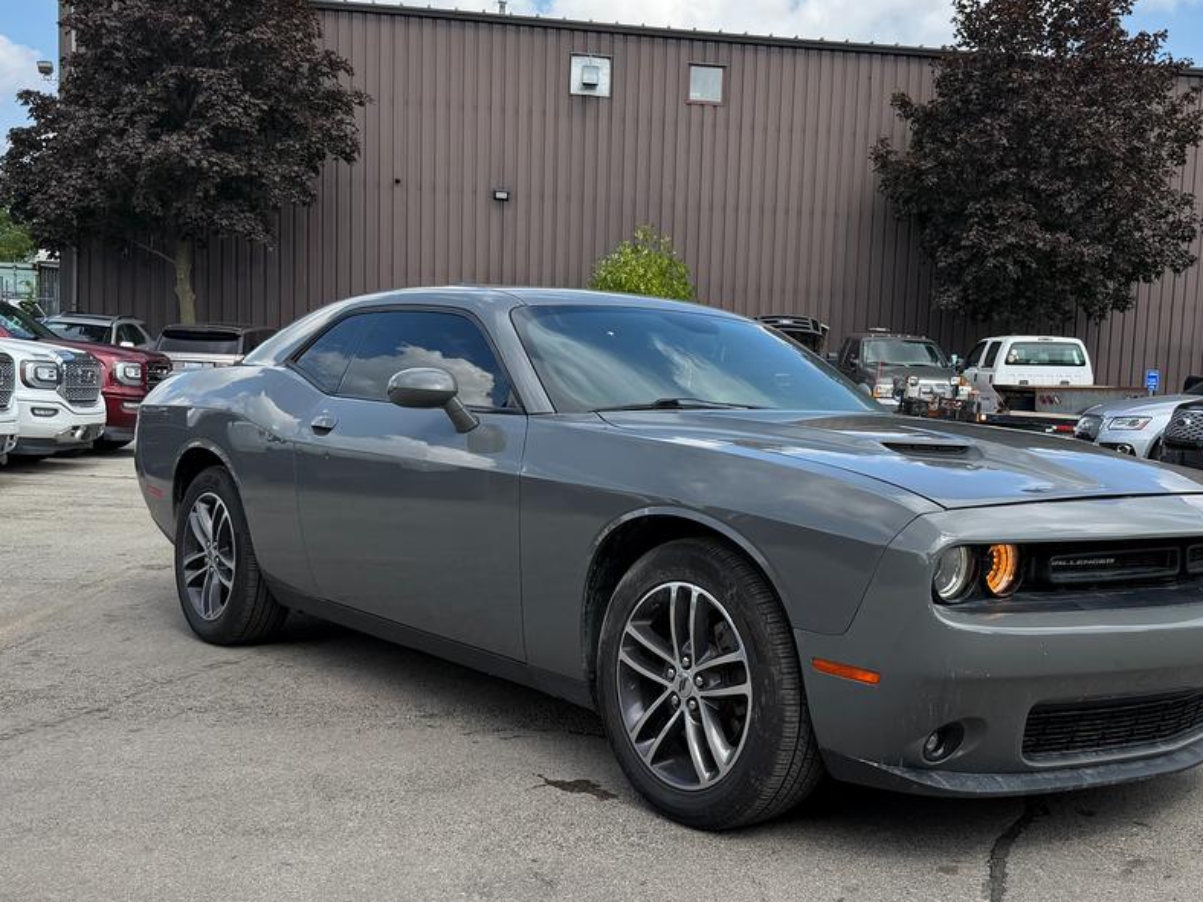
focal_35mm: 39
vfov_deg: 36.8
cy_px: 484
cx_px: 708
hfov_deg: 47.6
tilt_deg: -5.4
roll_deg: -2.1
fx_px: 1355
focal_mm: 6.76
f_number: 1.78
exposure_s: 1/3279
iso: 80
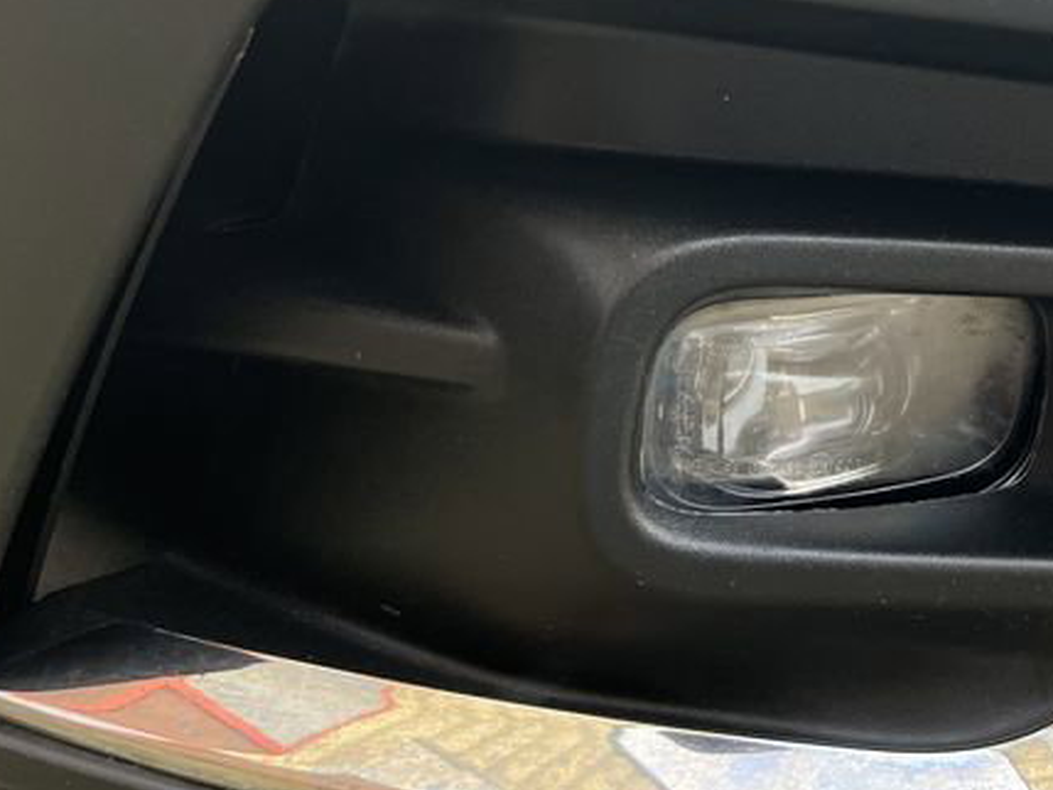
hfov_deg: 27.8
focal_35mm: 62
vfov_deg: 22.8
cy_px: 22
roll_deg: -1.9
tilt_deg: -7.5
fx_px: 1887
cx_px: 1225
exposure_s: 1/115
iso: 125
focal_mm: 5.1
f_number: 1.6
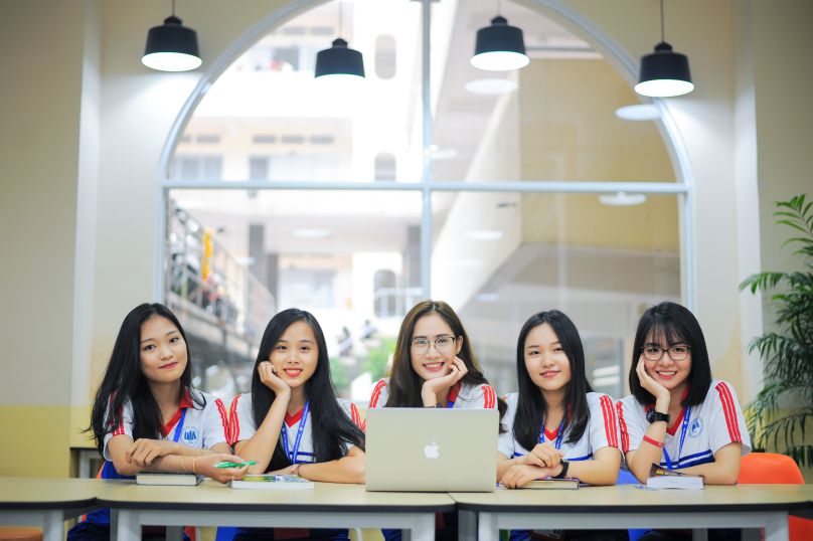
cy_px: 270
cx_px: 406
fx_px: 1129
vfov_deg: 27.0
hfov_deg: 39.6
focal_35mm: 50
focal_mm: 50
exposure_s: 1/160
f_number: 2
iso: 250
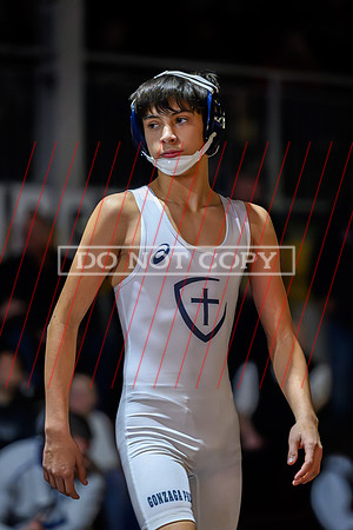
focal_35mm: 255
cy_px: 265
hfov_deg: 5.4
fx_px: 3750
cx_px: 137
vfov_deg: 8.1
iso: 10000
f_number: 2.8
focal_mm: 170
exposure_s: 1/400
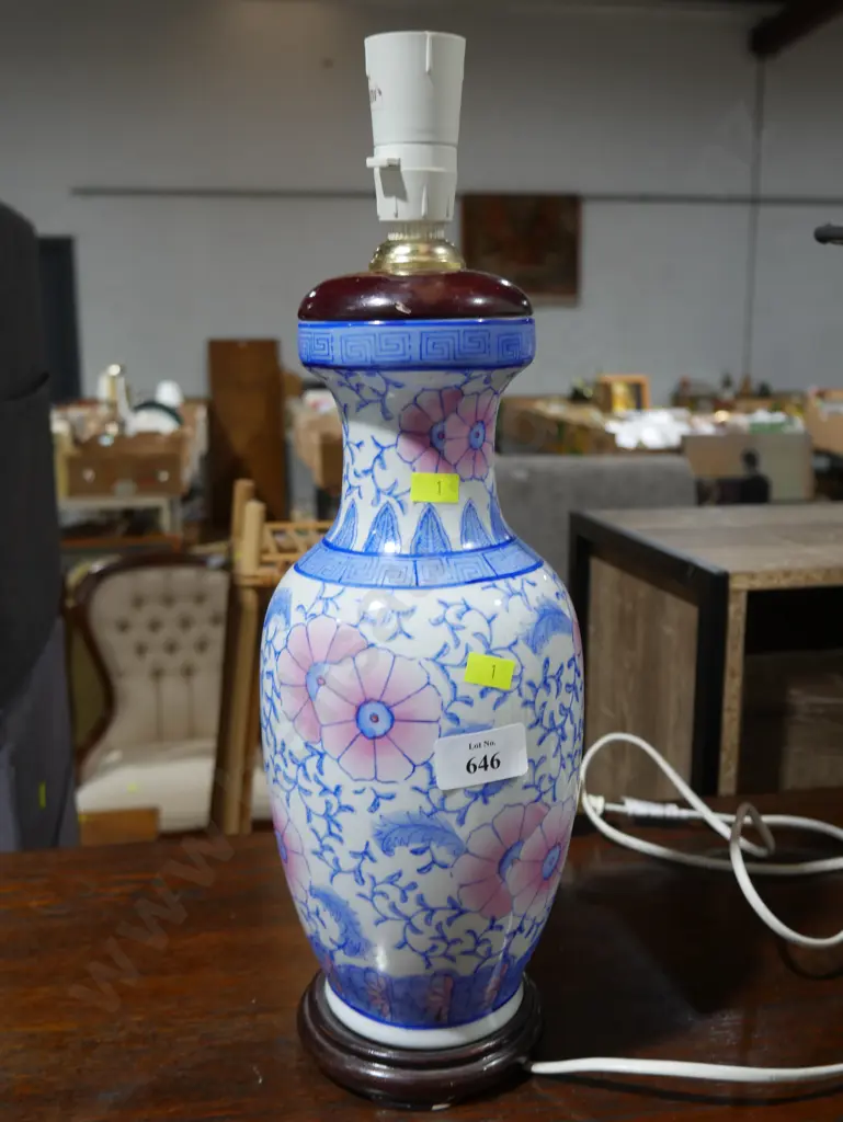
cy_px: 561
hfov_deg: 39.7
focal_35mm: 36
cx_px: 422
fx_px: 1168
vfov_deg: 51.3
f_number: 4
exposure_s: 1/60
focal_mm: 18
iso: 320
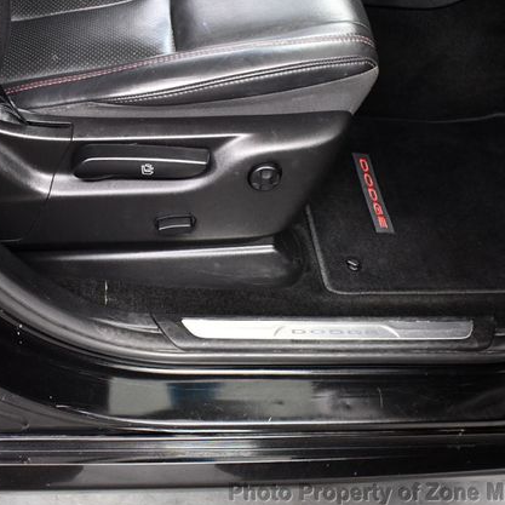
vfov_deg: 36.1
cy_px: 257
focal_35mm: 47
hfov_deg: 36.0
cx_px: 214
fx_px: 776
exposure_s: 1/60
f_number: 3.5
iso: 3200
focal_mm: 18
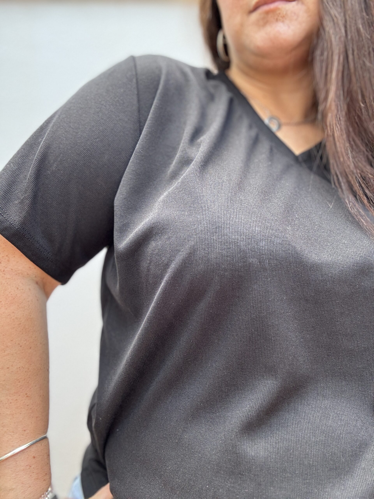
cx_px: 187
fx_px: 432
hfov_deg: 46.8
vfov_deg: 60.0
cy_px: 250
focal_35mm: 30
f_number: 1.9
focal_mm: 2.69
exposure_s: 1/79
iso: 80
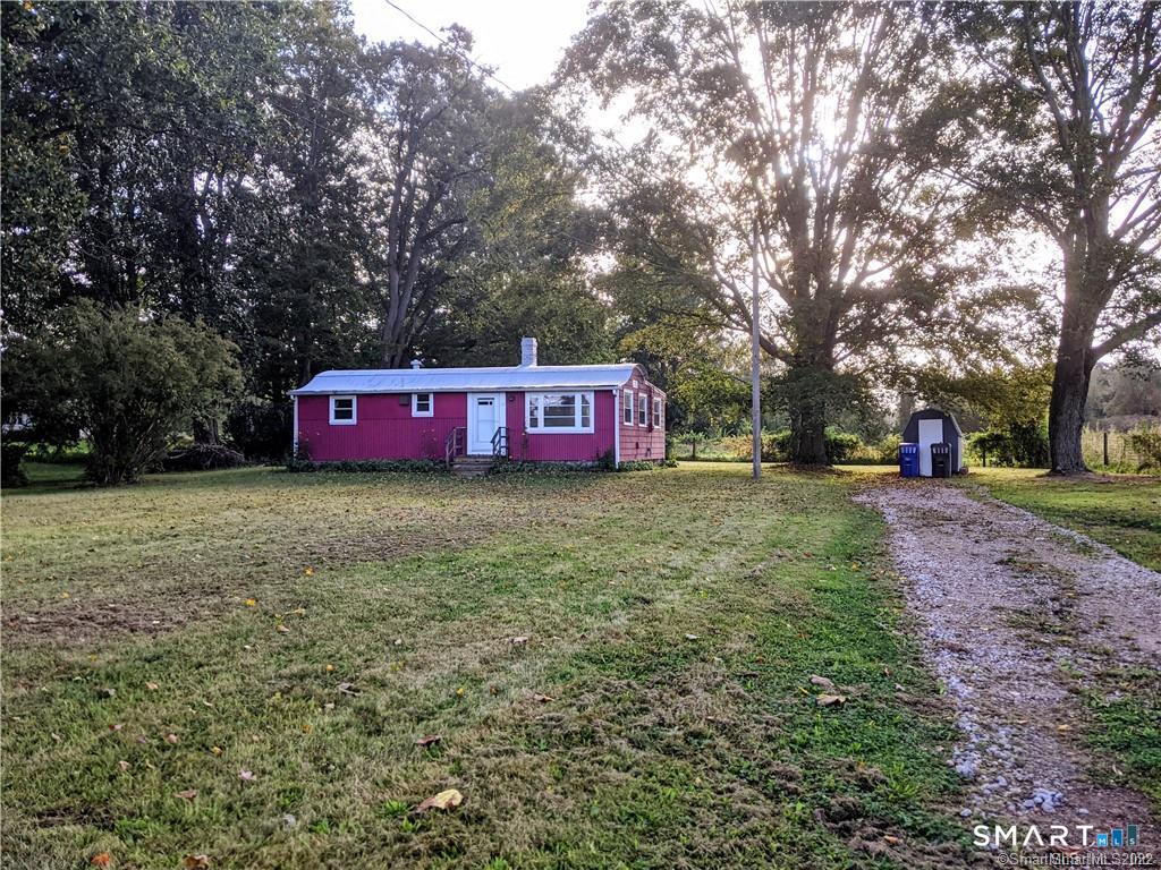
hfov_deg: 65.3
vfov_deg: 51.4
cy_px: 435
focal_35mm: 27
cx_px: 580
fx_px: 906
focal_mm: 4.44
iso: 60
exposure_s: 1/978
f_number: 1.8
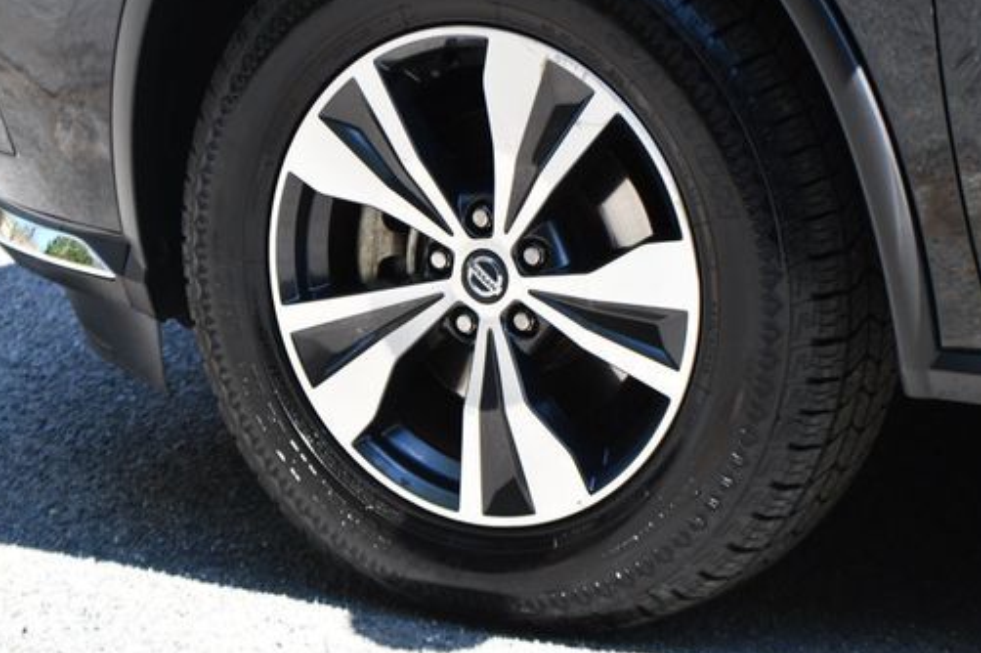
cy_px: 278
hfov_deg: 12.7
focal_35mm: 162
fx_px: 4411
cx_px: 508
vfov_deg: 8.5
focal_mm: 85
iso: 250
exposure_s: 1/250
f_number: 5.6
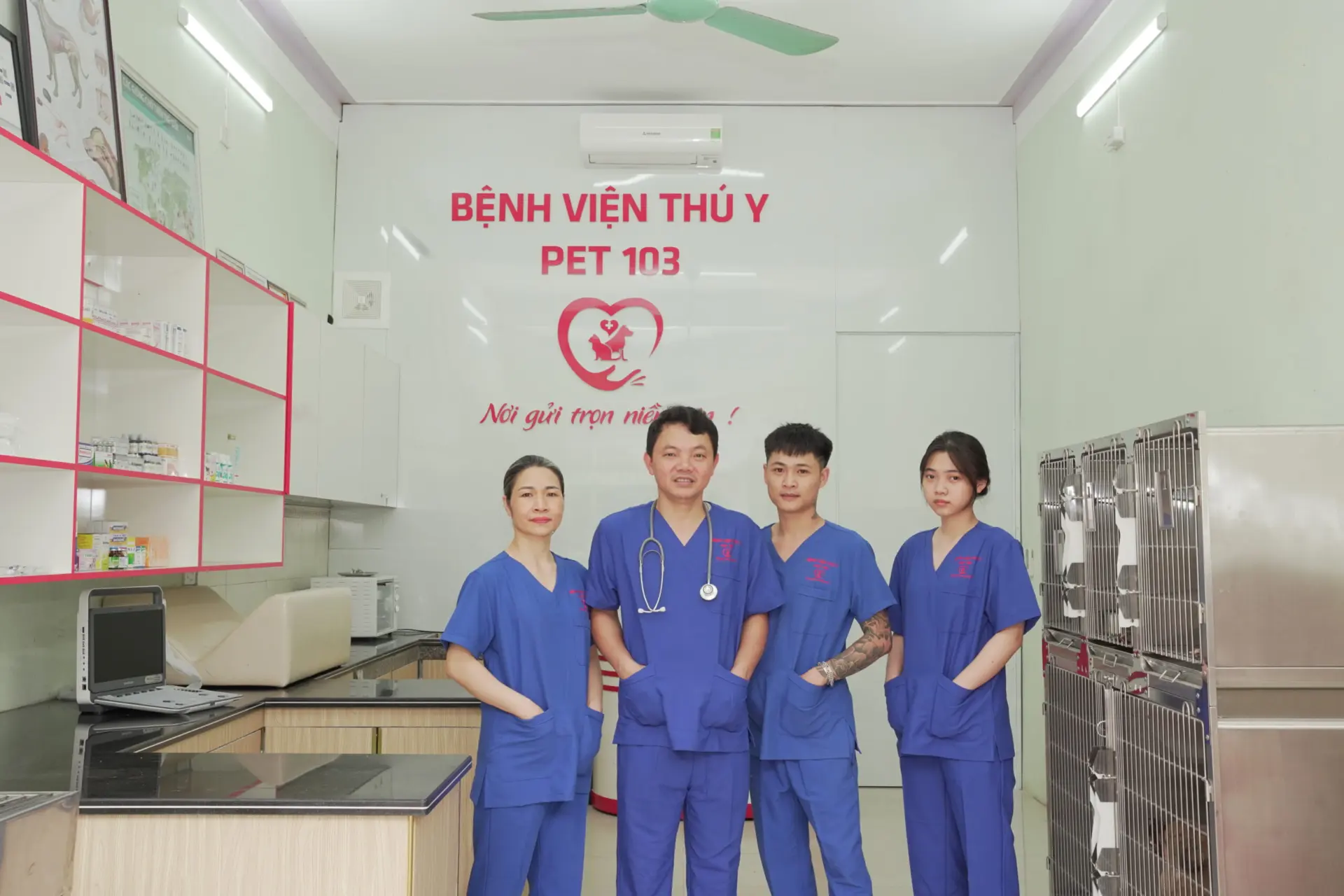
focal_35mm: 39
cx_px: 672
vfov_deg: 33.9
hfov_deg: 49.1
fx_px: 1471
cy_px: 448
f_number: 11
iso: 1250
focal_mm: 39.4
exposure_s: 1/60
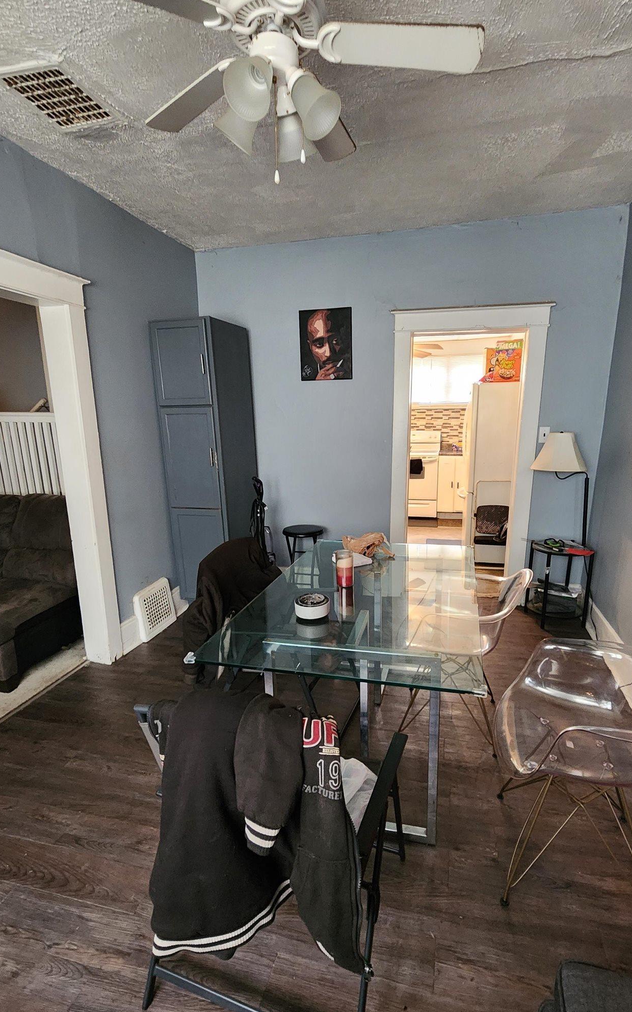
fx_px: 441
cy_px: 528
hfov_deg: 71.2
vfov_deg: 97.8
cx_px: 338
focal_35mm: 16
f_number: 2.2
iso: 500
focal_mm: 2.2
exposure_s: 1/30
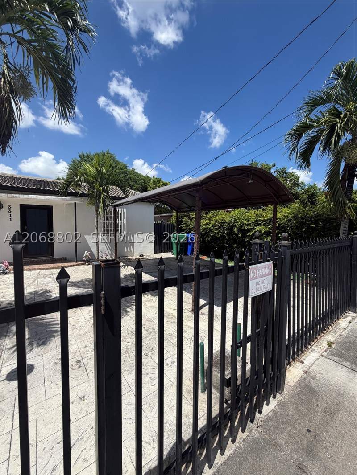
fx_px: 192
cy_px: 238
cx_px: 178
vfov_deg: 102.1
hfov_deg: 85.7
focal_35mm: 14
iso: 20
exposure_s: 1/1001
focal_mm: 2.22
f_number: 2.2
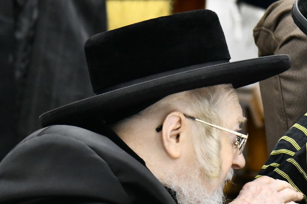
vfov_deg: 1.9
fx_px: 6010
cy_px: 119
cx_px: 318
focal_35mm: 705
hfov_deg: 2.9
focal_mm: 320
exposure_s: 1/200
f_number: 5.6
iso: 2500
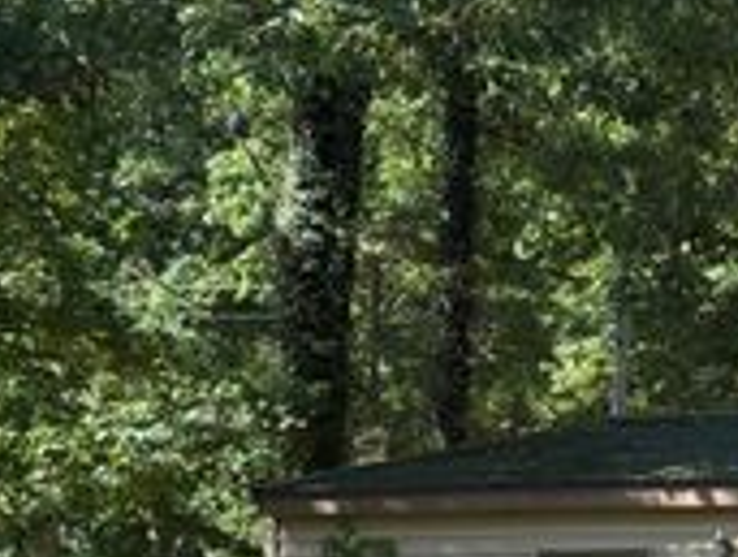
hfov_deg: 13.6
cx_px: 911
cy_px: 516
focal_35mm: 140
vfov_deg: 10.6
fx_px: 2991
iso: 64
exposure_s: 1/895
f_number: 1.78
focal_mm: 6.76
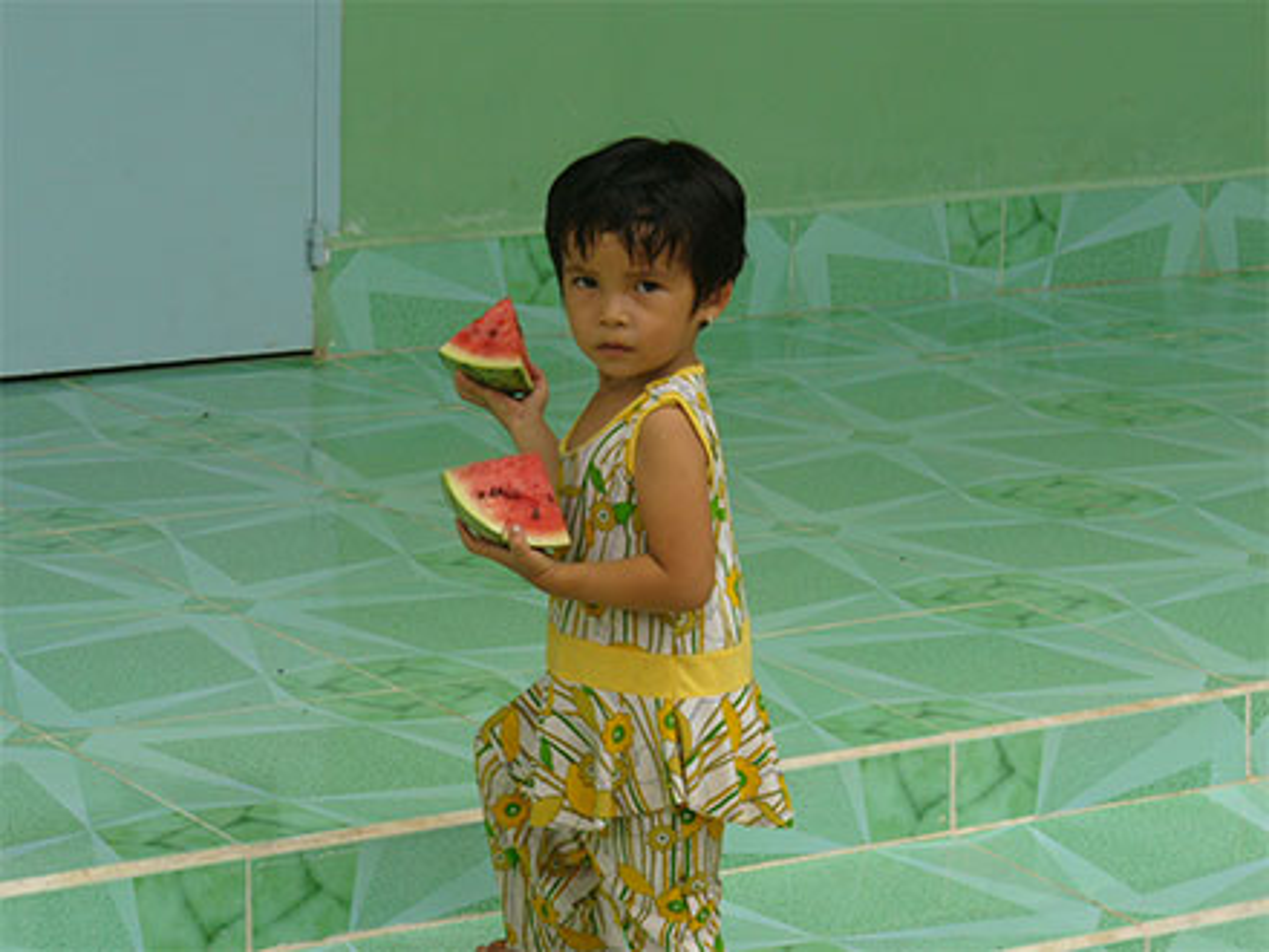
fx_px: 4326
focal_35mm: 118
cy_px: 476
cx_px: 634
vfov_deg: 12.6
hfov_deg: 16.7
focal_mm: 19.4
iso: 80
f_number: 7.4
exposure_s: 1/200
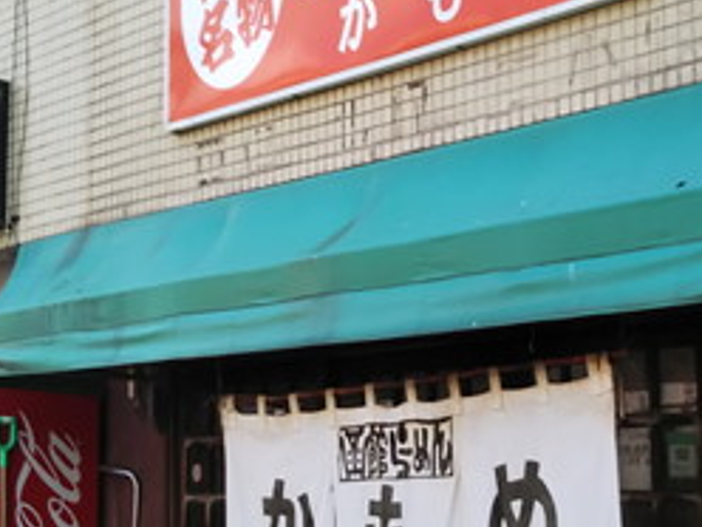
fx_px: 1257
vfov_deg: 23.6
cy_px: 303
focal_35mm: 62
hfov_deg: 31.1
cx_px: 408
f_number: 2.2
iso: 20
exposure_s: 1/267
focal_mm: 4
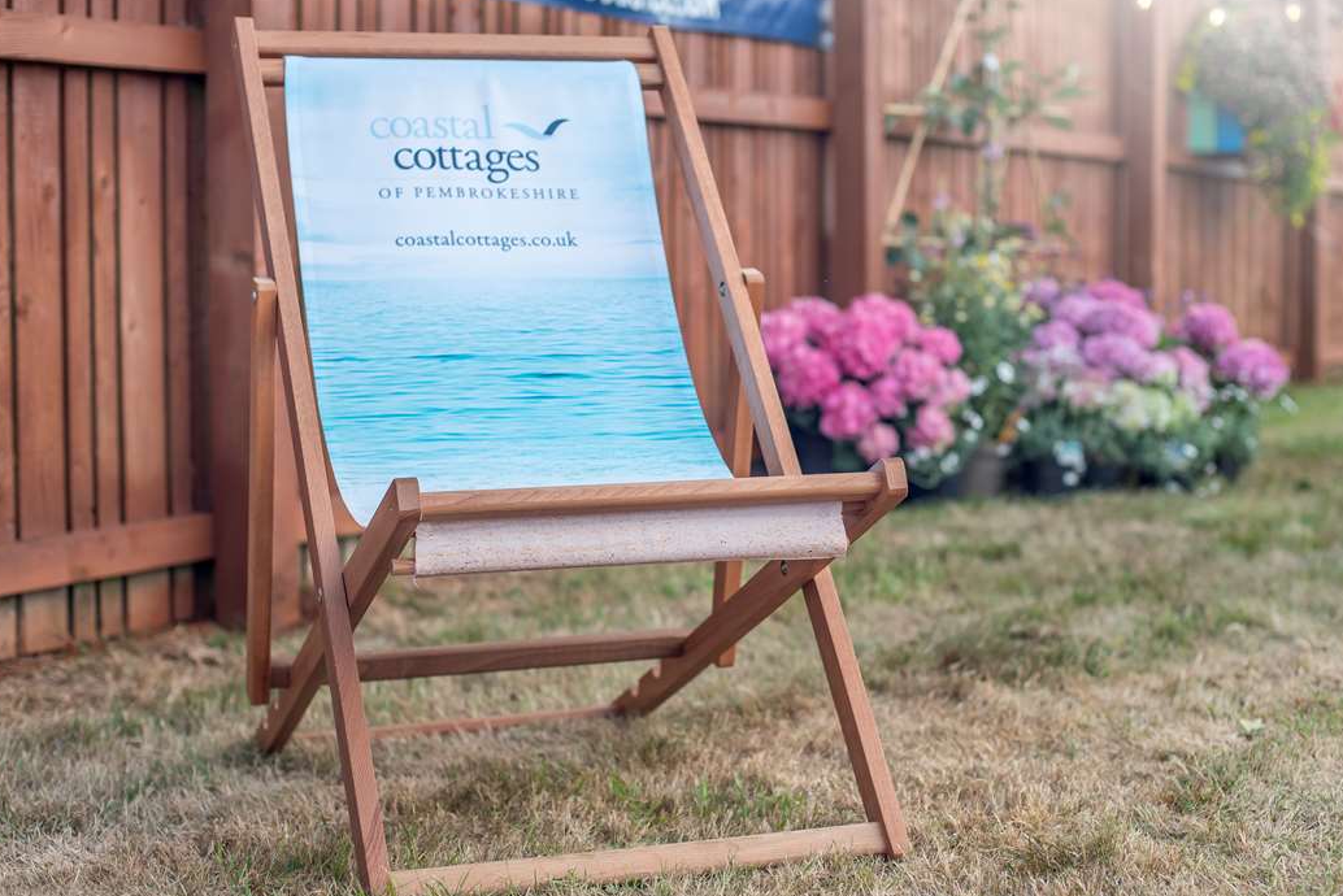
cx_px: 739
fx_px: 2164
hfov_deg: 34.4
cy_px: 406
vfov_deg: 23.4
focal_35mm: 58
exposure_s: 1/800
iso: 125
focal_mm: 50
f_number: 2.8
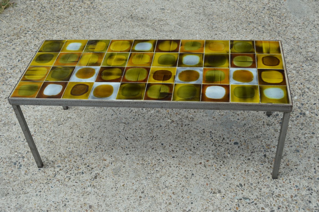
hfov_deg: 43.6
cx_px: 160
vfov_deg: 29.8
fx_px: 398
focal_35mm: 45
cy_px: 106
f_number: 7.1
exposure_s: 1/200
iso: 100
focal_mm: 30
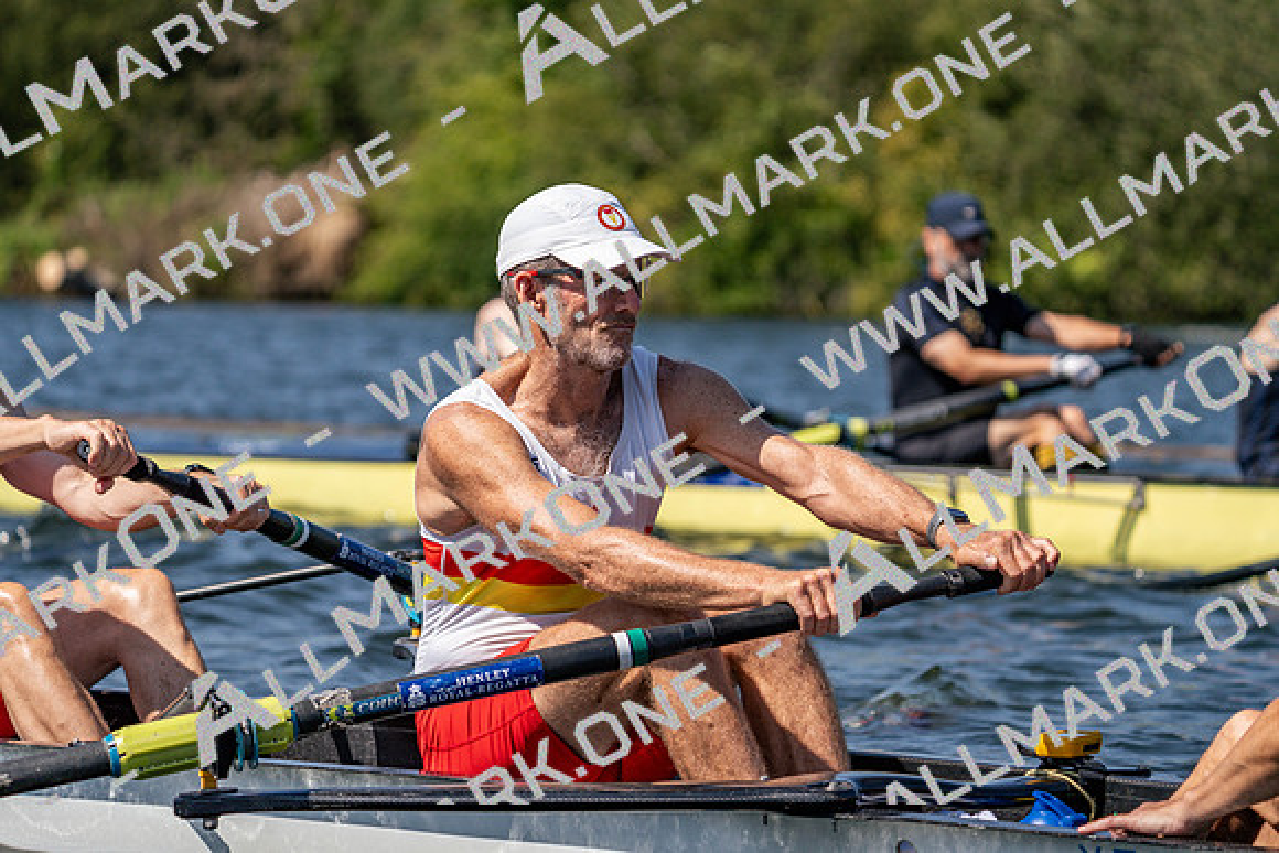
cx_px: 640
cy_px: 426
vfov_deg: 6.5
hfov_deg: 9.8
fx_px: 7498
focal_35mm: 211
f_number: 5.6
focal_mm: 211
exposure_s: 1/2000
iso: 200
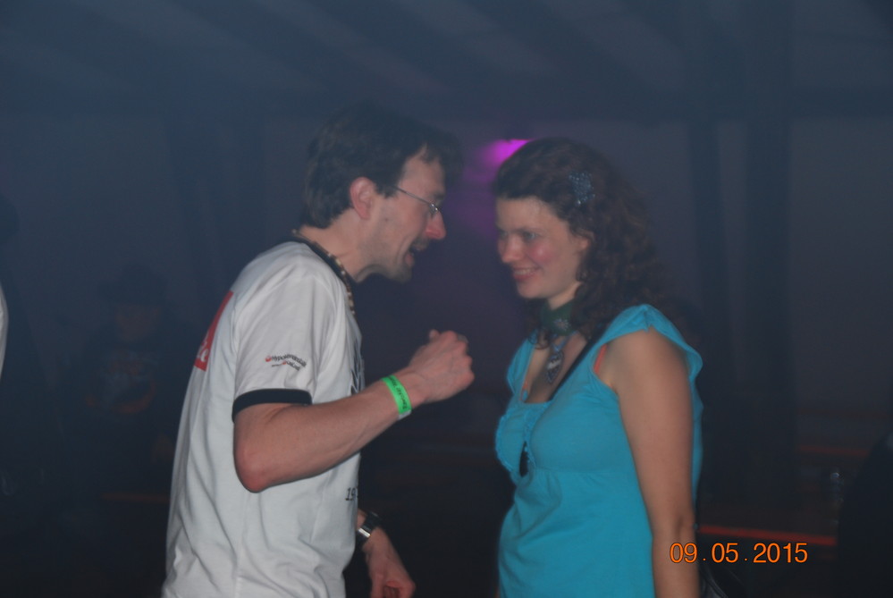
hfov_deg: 21.9
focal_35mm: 93
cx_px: 446
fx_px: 2310
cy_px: 299
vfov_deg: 14.8
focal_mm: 62
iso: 200
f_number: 5.3
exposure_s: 1/60
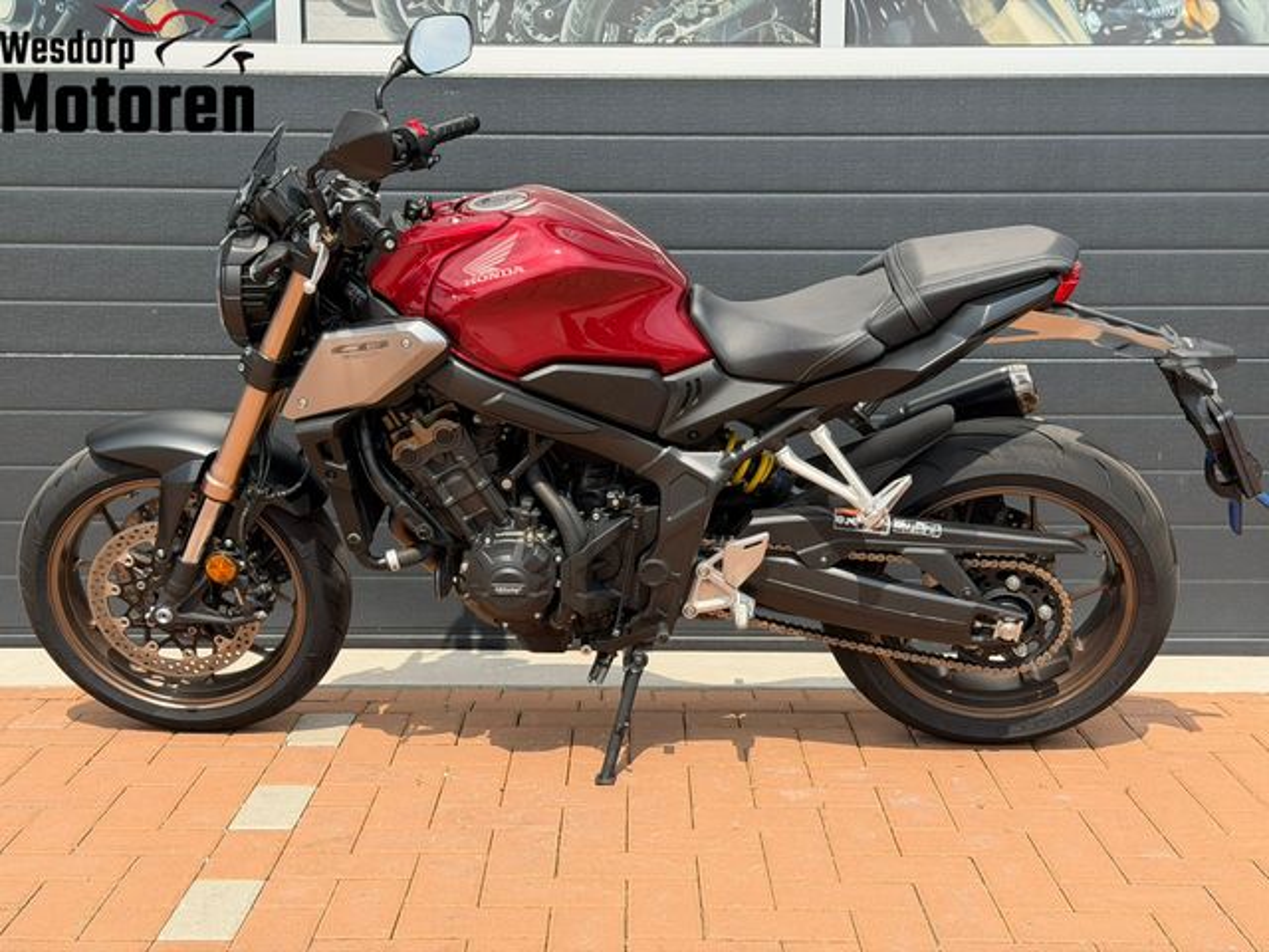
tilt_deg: -6.7
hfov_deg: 39.7
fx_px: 1760
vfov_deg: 30.3
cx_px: 634
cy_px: 476
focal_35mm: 48
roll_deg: +0.2
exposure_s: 1/2577
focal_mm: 6.76
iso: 64
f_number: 1.78
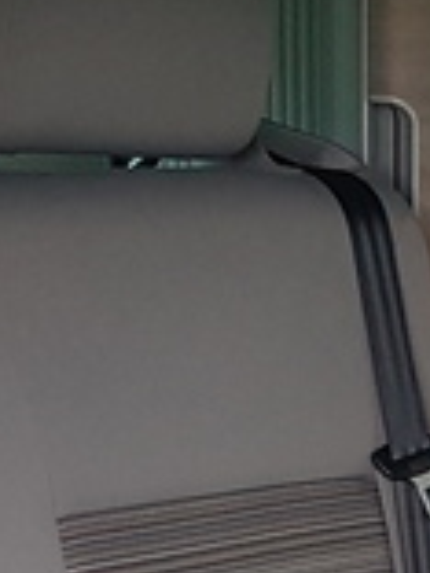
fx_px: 2203
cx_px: 720
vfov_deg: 14.3
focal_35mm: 133
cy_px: 724
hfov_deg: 10.6
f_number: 1.7
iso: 125
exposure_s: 1/50
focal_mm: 4.2
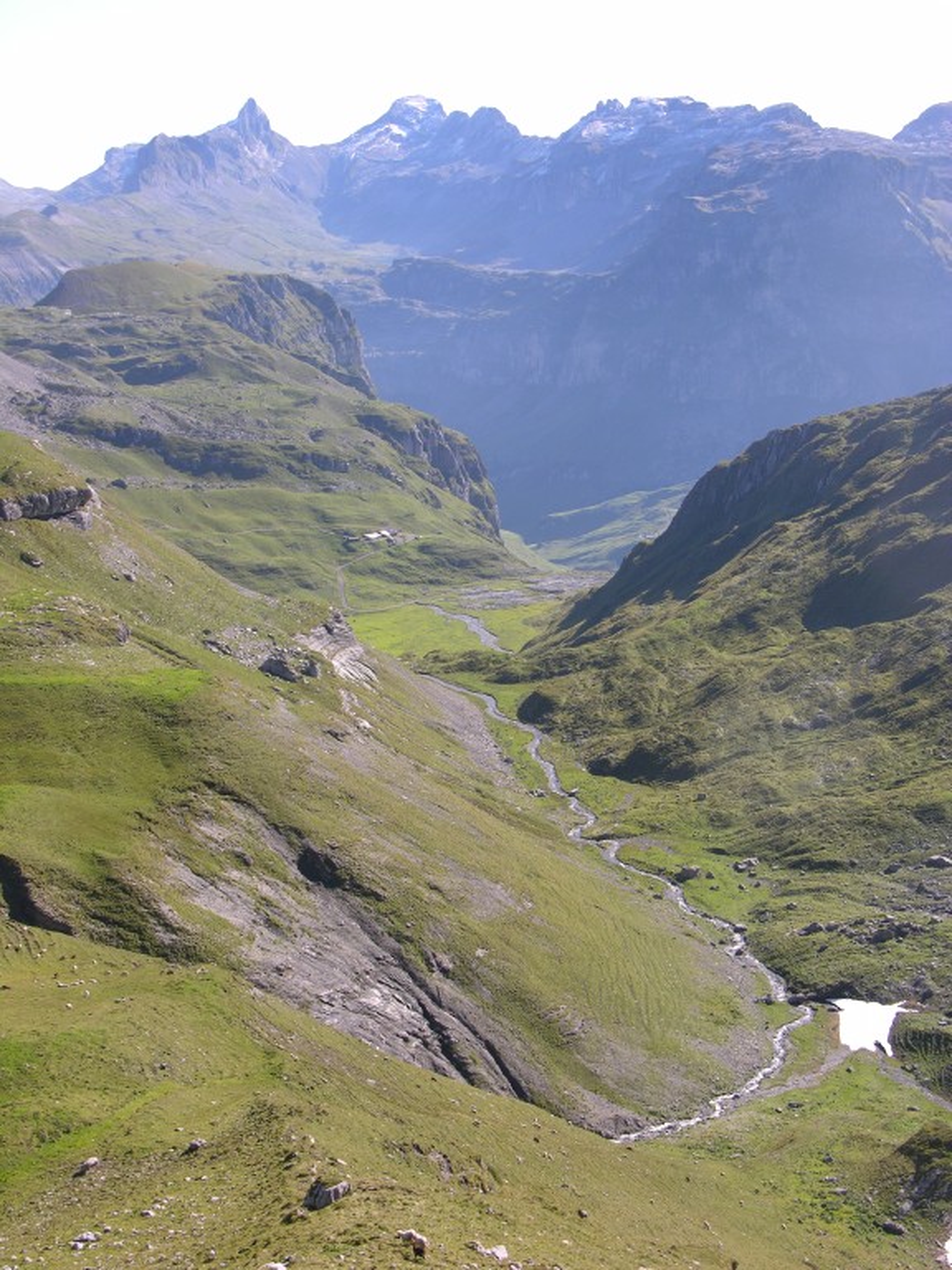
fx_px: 1980
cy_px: 635
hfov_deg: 27.0
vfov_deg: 35.5
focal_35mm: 54
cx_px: 476
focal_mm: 13.7
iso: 50
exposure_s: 1/202
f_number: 4.4
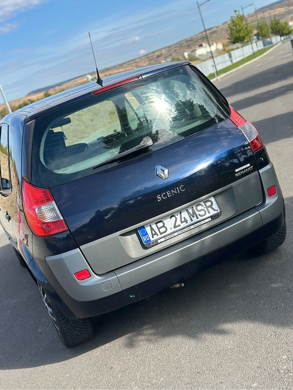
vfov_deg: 39.7
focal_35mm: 48
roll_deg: +18.9
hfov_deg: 30.3
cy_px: 195
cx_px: 146
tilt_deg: -10.3
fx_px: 542
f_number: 1.78
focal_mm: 6.86
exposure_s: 1/2532
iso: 100
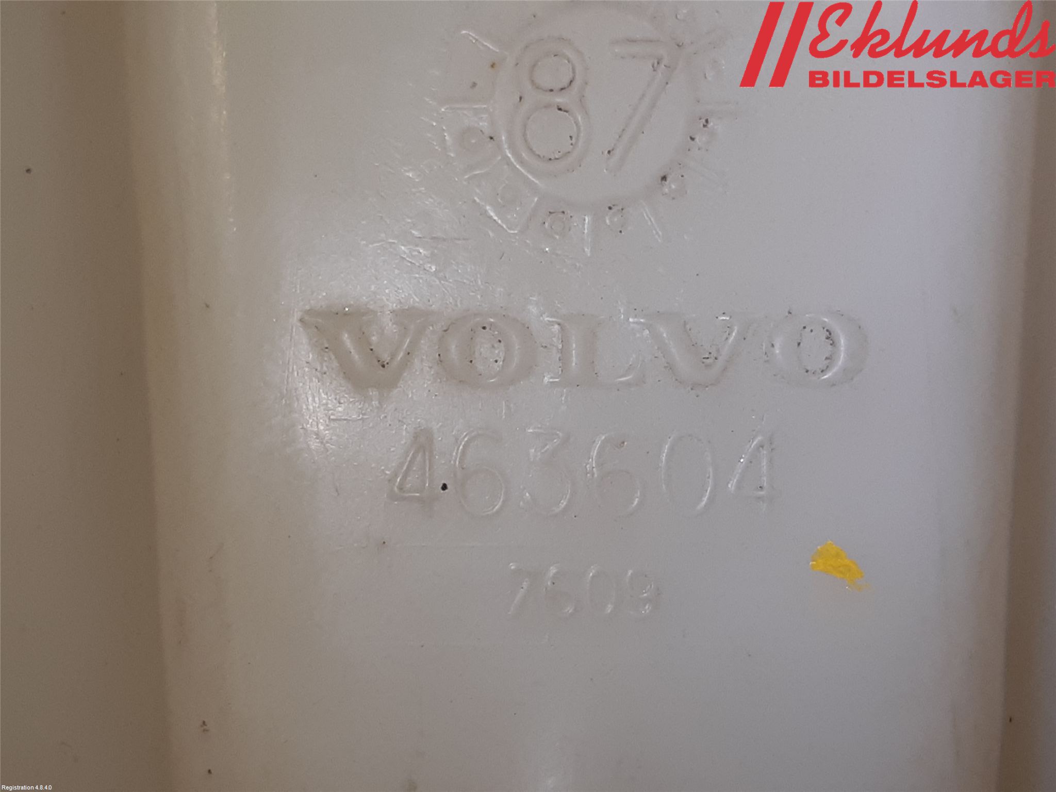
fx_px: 793
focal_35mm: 26
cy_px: 396
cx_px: 528
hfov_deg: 67.3
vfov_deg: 53.1
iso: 80
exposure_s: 1/100
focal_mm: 3.93
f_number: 1.7
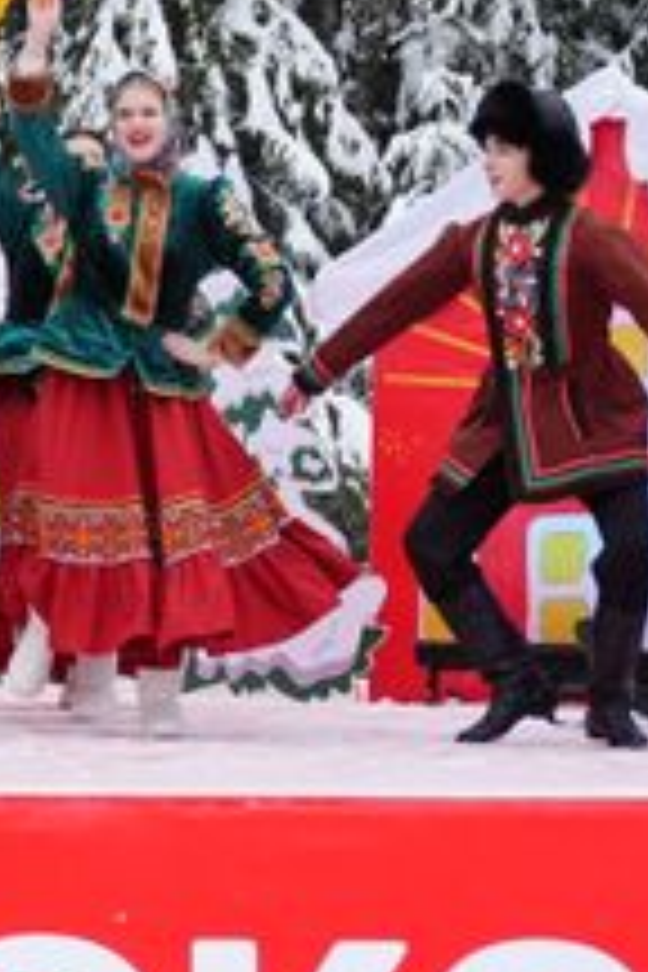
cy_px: 428
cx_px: -353
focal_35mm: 123
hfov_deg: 10.7
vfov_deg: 16.6
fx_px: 3321
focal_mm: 38
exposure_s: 1/1250
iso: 640
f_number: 3.5
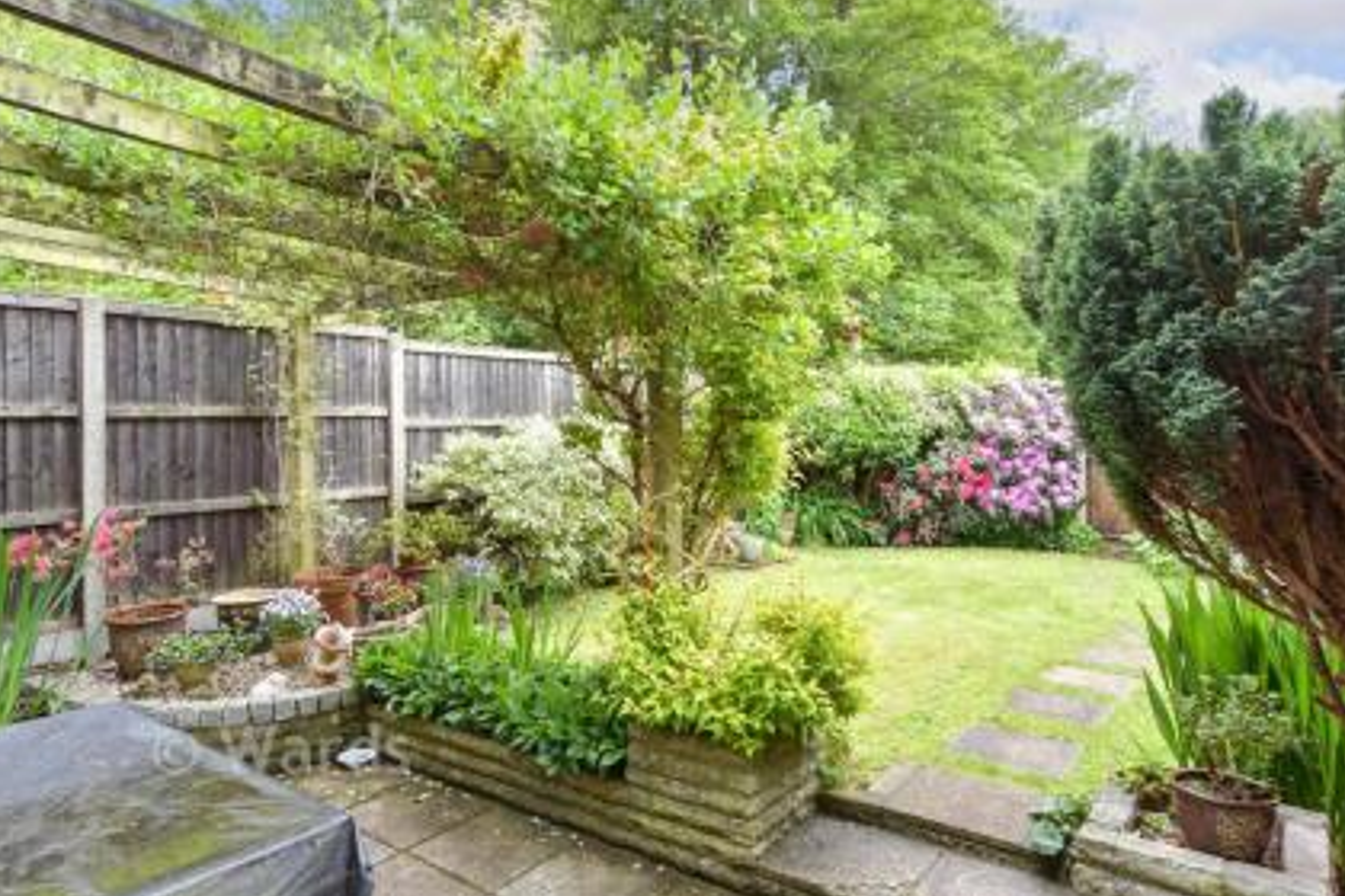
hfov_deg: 93.2
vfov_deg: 70.2
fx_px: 635
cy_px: 402
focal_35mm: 17
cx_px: 647
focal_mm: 10
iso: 160
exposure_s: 1/25
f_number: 8
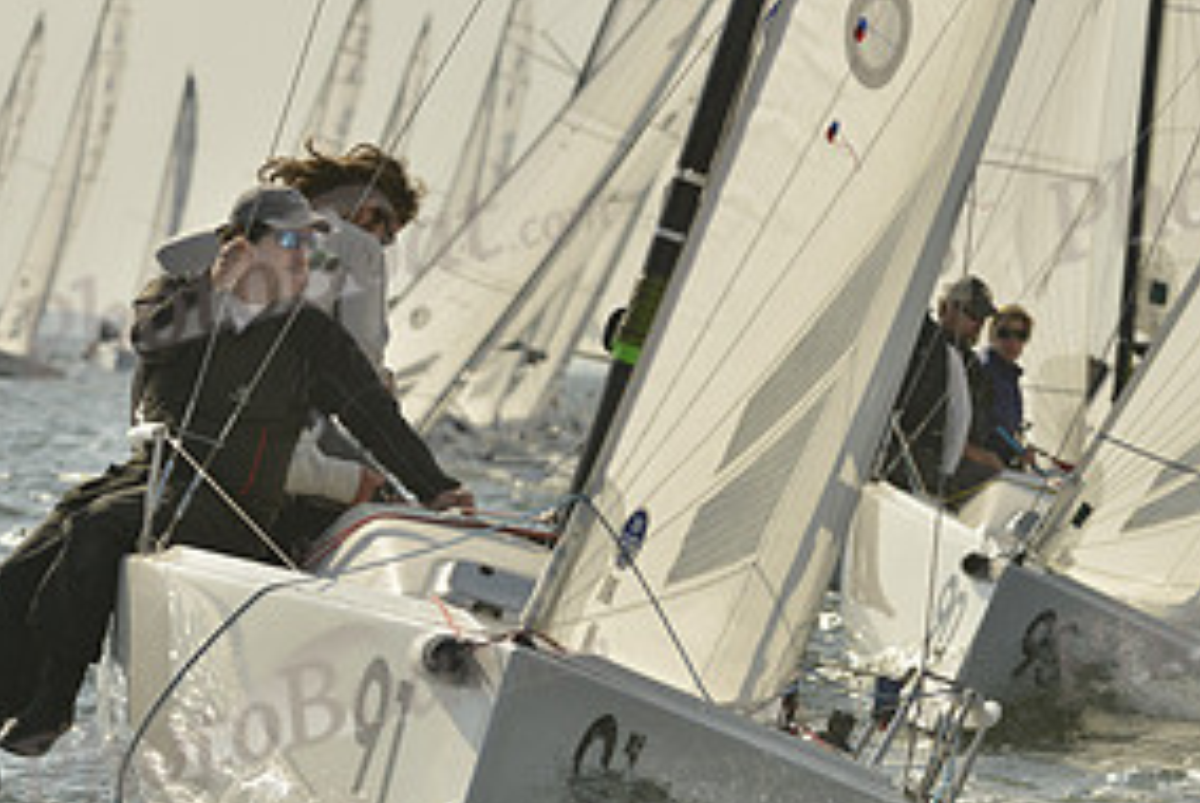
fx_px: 13614
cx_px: 832
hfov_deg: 5.0
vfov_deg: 3.4
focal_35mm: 408
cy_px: 433
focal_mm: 200
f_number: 8
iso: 280
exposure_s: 1/1600
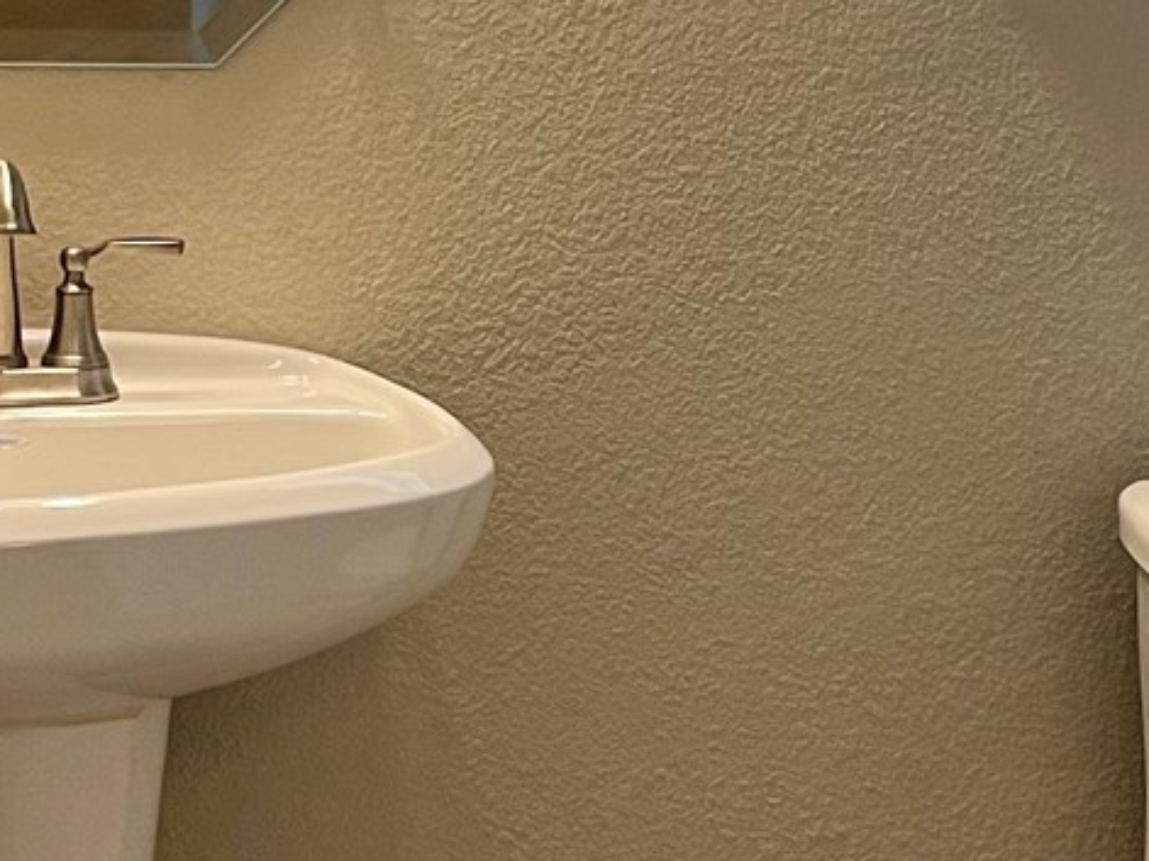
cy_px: 322
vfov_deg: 13.1
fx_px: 3750
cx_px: 886
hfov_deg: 17.3
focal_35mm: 113
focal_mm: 5.1
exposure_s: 1/60
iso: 80
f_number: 1.6
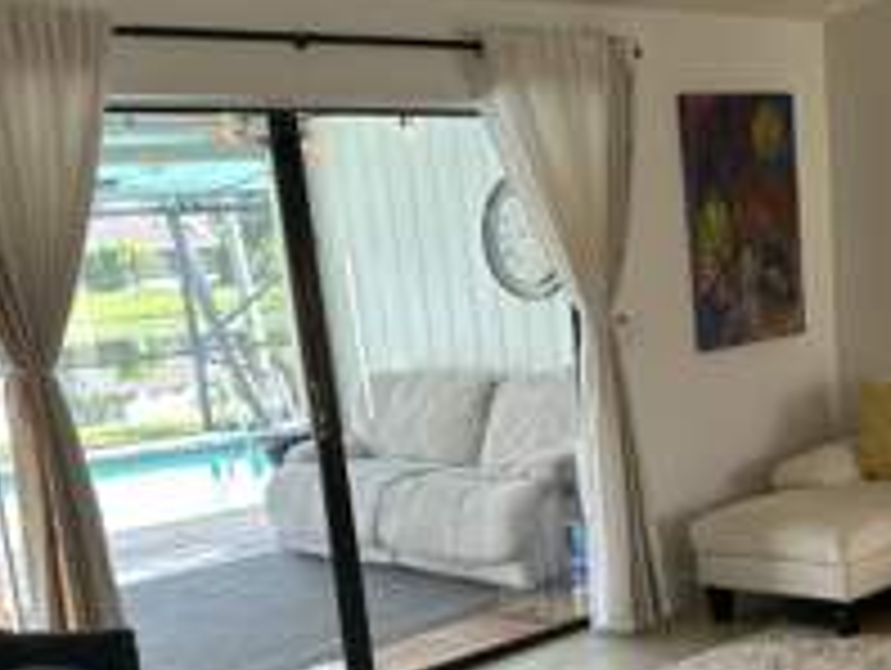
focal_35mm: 58
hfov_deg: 32.3
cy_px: 614
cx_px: 716
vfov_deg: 24.5
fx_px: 1495
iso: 80
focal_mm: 6.86
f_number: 1.78
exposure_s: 1/120
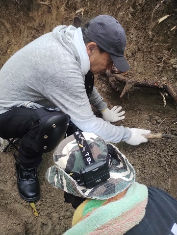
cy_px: 118
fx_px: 191
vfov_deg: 63.4
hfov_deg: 49.8
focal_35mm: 28
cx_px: 88
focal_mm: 4.27
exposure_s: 1/60
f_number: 1.8
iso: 825
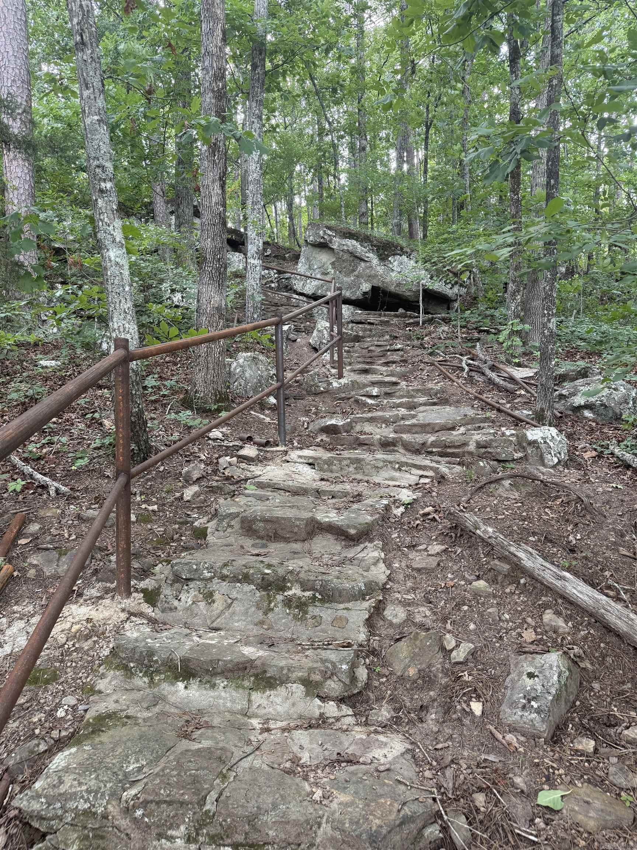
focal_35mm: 24
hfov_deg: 56.8
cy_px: 425
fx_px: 589
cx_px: 318
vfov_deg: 71.6
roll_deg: +1.9
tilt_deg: +2.5
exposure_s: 1/114
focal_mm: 6.76
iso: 200
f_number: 1.78
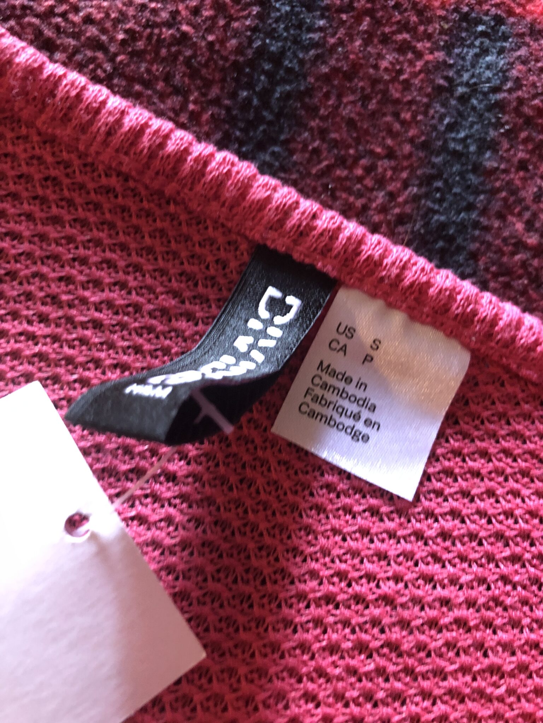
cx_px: 272
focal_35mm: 28
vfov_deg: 63.4
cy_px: 362
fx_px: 586
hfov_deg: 49.7
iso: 80
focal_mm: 3.99
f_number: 1.8
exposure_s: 1/6
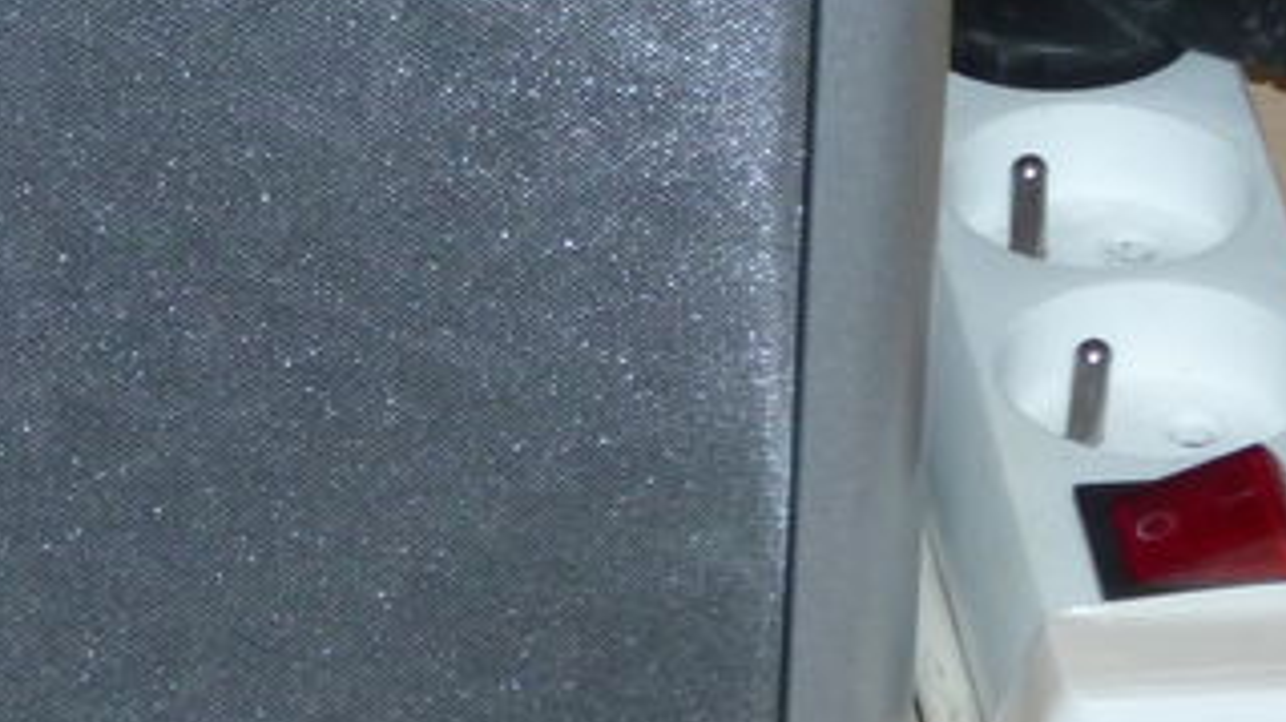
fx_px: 9440
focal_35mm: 277
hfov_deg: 7.7
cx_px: -331
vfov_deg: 4.4
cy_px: 395
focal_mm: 14.5
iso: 250
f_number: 5
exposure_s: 1/40
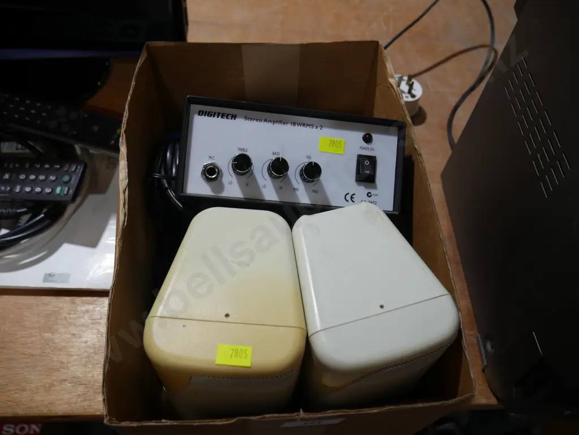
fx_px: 469
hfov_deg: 63.4
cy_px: 218
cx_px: 290
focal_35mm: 28
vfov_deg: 49.8
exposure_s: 1/80
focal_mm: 14
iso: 200
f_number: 3.5
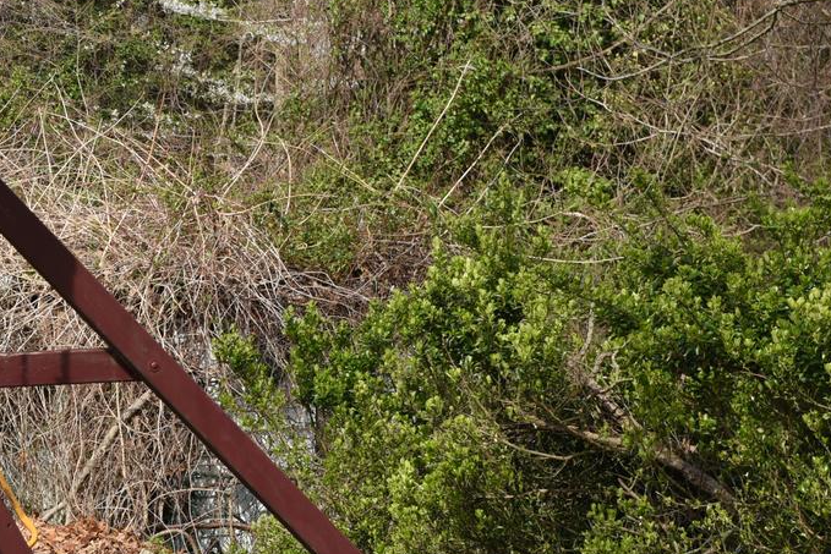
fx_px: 4871
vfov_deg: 6.5
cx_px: -376
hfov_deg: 9.5
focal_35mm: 211
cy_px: 367
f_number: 6.3
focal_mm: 70
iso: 64
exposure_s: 1/160
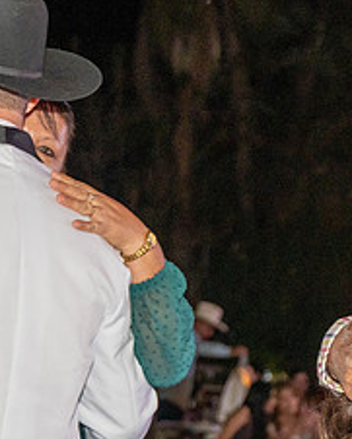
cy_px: 302
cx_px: 527
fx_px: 2069
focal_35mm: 159
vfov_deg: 12.1
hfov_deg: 9.5
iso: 2000
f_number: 6
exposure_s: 1/200
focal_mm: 66
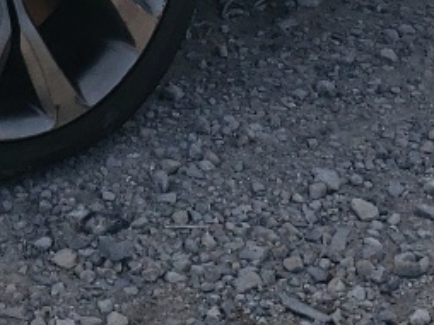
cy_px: -369
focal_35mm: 164
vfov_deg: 8.5
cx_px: 116
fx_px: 2054
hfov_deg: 12.0
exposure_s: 1/3333
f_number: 1.5
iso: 50
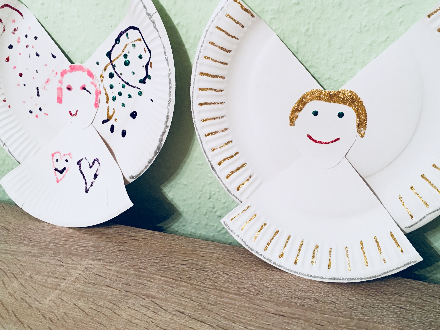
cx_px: 234
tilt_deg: -23.5
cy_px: 149
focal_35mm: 36
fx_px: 458
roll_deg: +2.4
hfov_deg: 51.3
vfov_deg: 39.6
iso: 100
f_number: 2.2
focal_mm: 4.15
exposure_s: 1/8
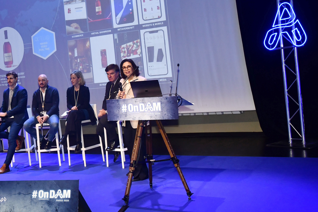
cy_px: 98
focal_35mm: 51
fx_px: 451
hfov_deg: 37.1
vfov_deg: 26.5
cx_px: 52
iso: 1250
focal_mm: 20
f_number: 6.3
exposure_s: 1/125
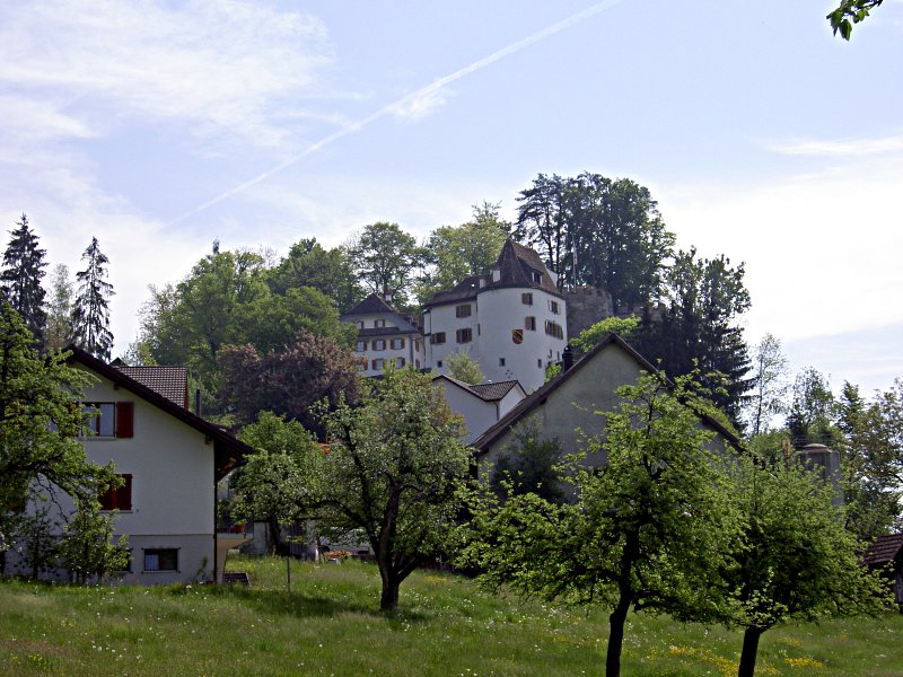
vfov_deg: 24.4
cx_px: 452
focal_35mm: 60
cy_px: 338
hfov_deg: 32.2
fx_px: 1565
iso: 50
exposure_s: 1/320
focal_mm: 9.9
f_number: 6.4
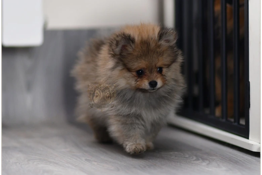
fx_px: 619
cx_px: 131
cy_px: 88
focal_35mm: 85
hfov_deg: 23.9
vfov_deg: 16.1
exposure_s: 1/640
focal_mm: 85
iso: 640
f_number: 1.4
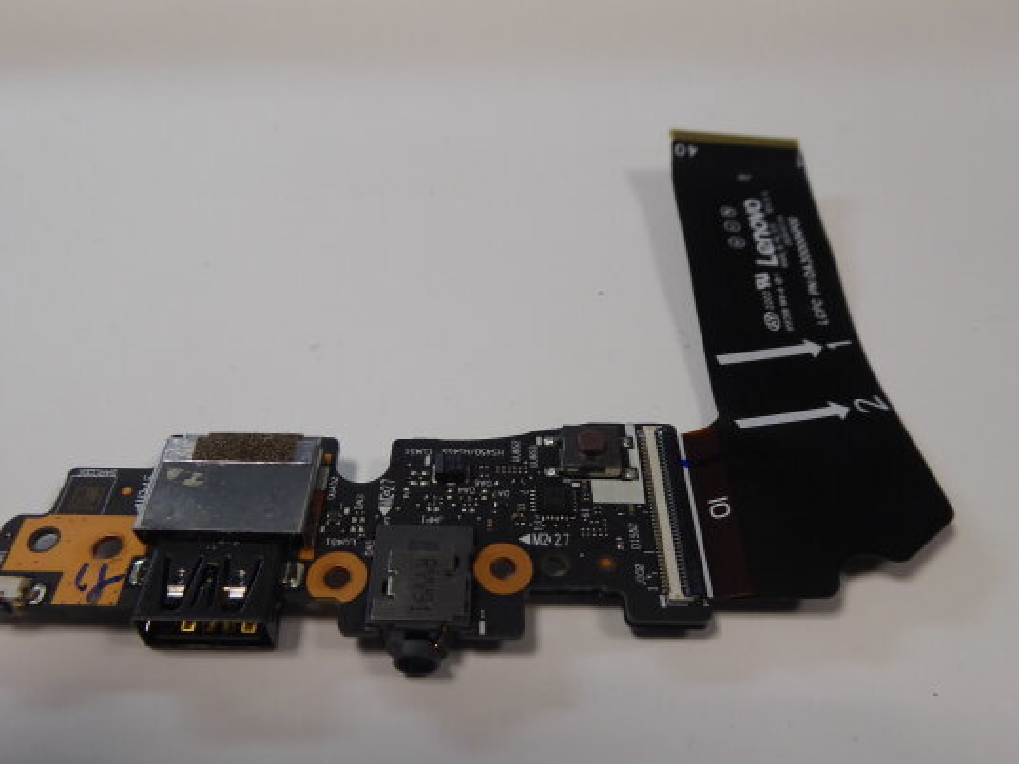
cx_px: 464
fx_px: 824
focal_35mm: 28
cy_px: 426
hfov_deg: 63.3
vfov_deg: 49.6
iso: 200
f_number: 3.3
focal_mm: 4.3
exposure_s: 1/60
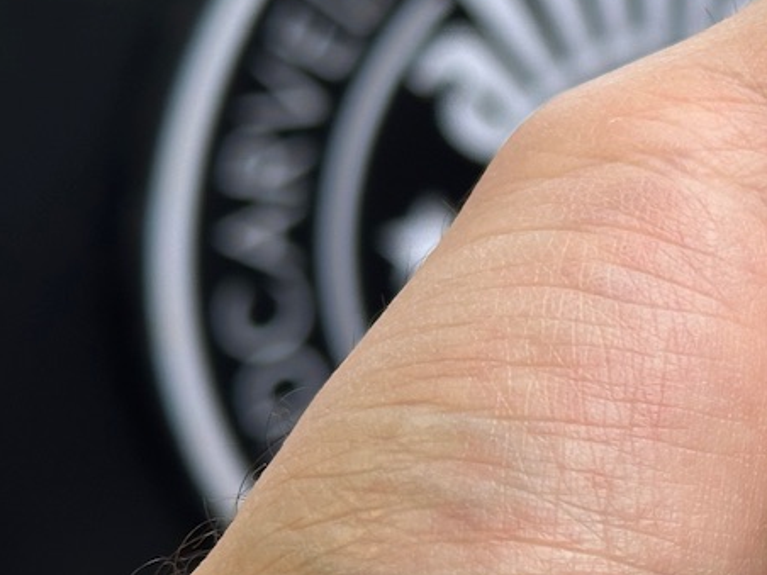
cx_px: 1013
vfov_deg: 10.9
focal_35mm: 136
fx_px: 3013
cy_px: 300
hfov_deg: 13.9
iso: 50
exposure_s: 1/190
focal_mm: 6.86
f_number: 1.78
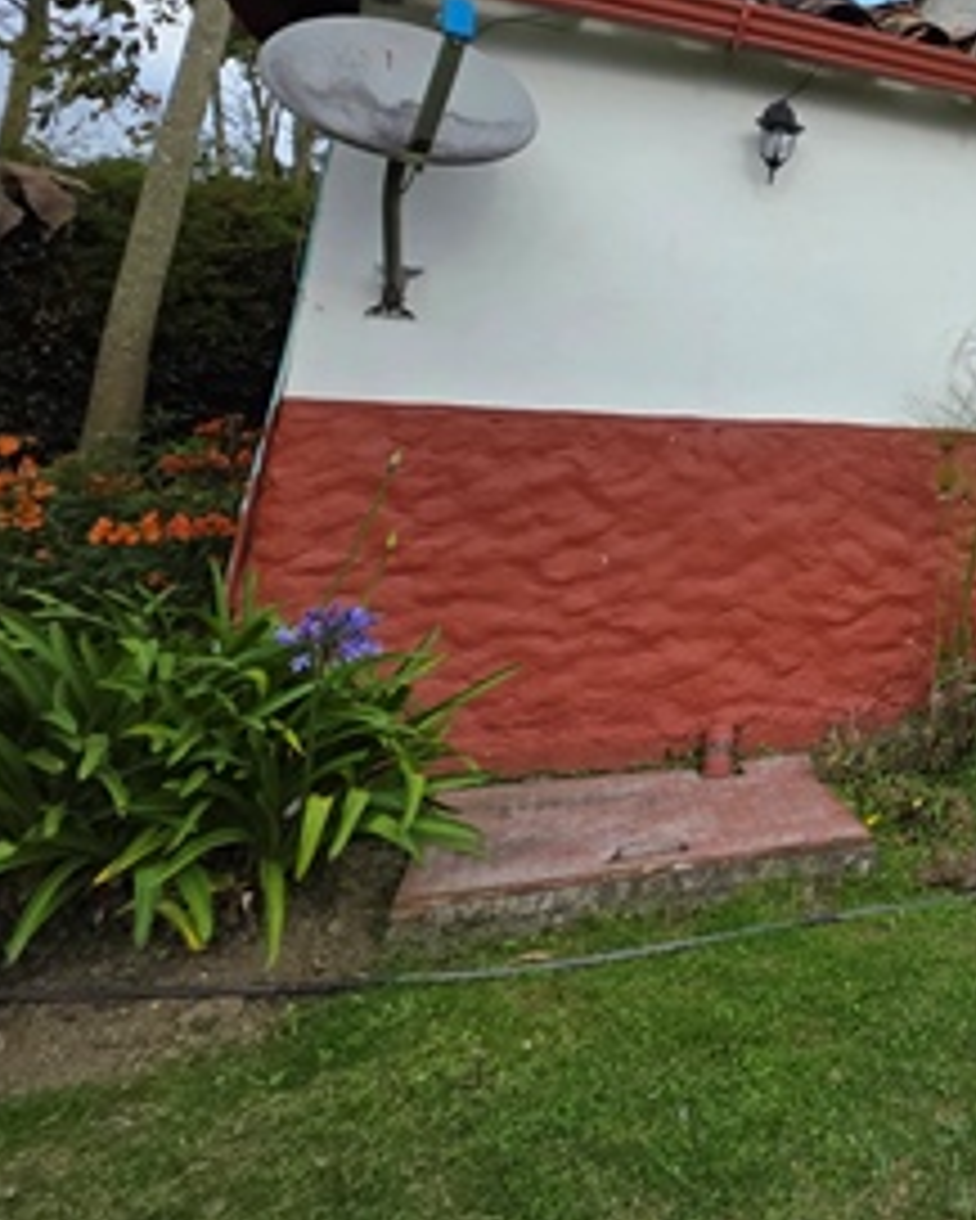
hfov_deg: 31.8
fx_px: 1083
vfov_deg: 55.7
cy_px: 293
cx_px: 1367
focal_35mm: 30
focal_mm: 2.2
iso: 125
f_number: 1.9
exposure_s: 1/2000
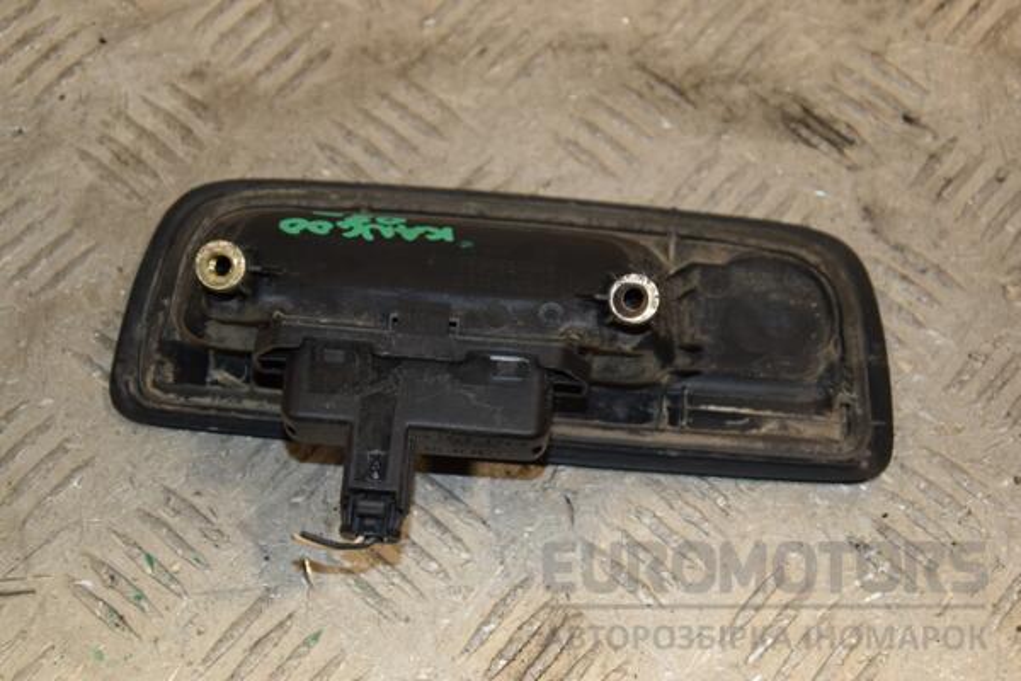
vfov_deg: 15.7
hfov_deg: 23.4
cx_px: 510
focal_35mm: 87
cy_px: 340
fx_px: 2467
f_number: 6.3
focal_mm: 58
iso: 800
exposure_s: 1/200
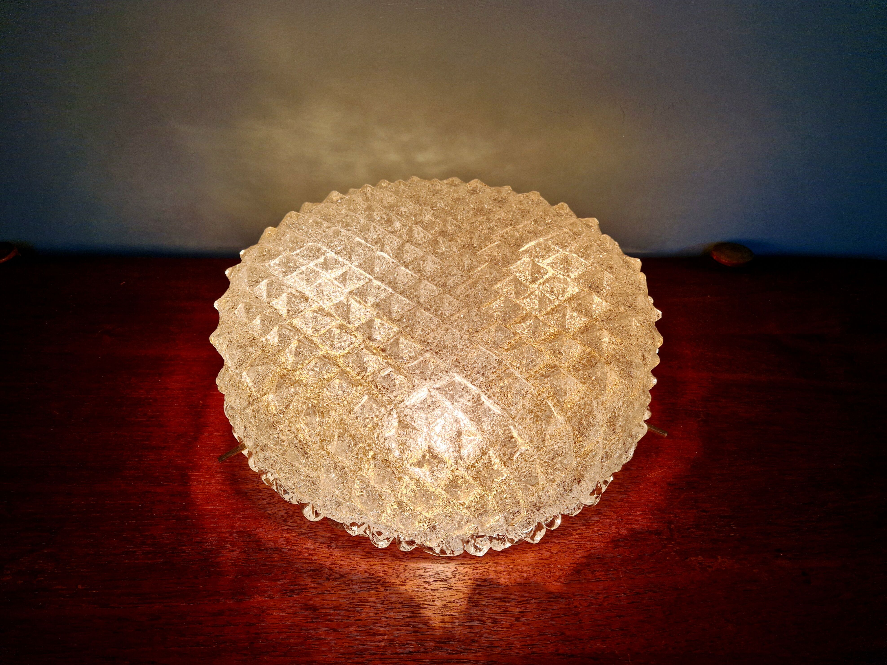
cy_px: 332
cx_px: 444
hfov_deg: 73.9
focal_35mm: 23
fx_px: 589
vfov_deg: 58.9
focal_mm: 5.4
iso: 50
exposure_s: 1/192
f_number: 1.8
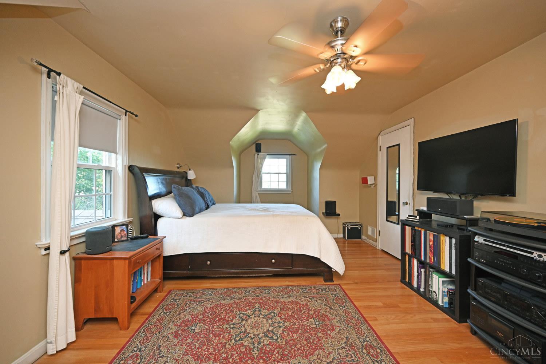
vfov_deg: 81.2
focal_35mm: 14
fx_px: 212
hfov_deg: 104.3
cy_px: 182
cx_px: 273
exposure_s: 1/60
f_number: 4
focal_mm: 14
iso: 450
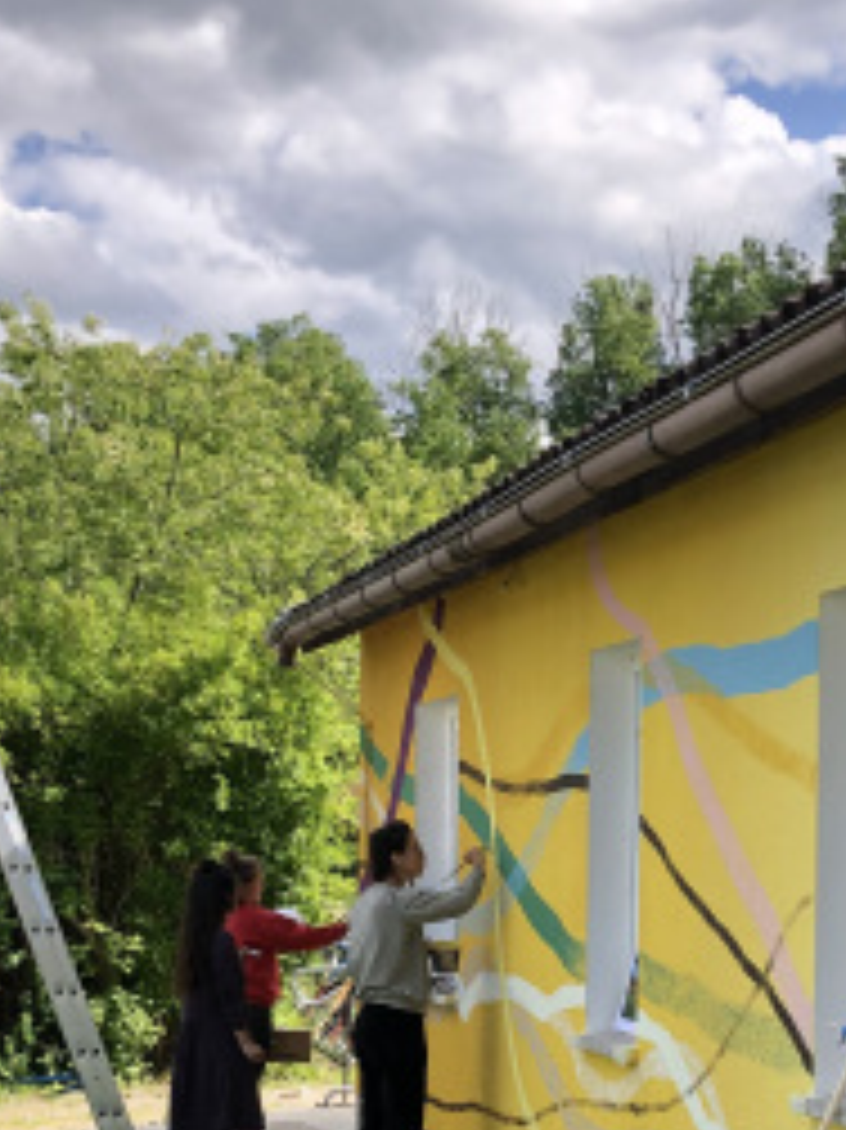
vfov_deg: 28.5
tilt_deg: -0.1
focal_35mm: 67
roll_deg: -1.4
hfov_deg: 21.6
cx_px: 693
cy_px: 869
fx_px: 2185
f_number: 1.8
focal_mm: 3.99
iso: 20
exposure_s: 1/796
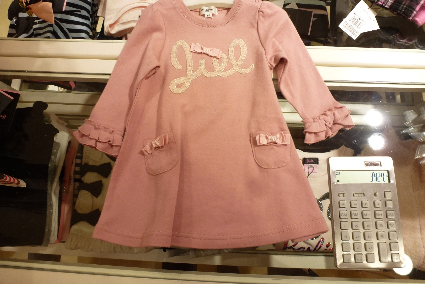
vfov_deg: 51.2
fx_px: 295
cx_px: 212
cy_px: 125
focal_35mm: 25
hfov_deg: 71.5
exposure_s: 1/80
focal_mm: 4.3
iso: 100
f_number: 3.3
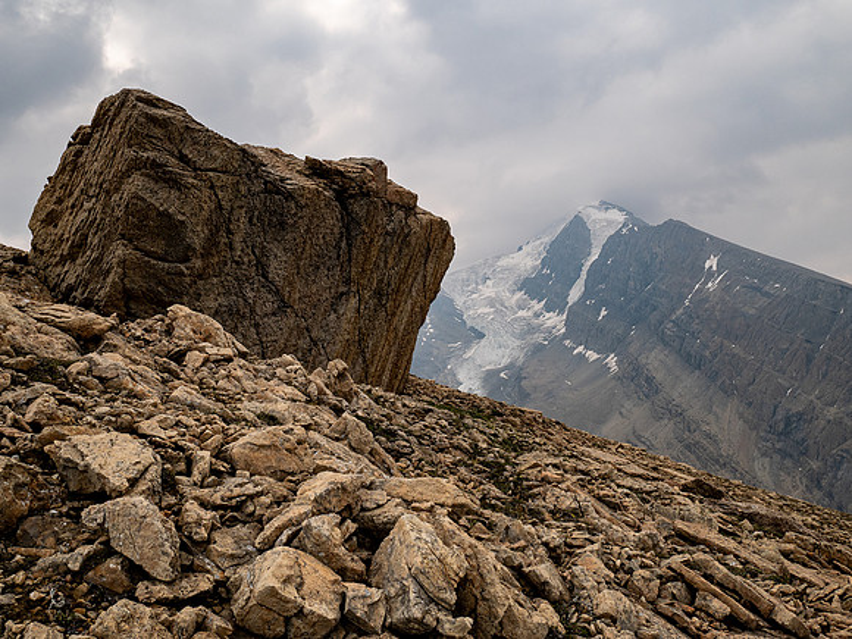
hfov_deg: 54.0
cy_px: 320
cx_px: 426
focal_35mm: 34
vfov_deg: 41.8
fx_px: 837
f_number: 8
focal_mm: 17
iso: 200
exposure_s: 1/400
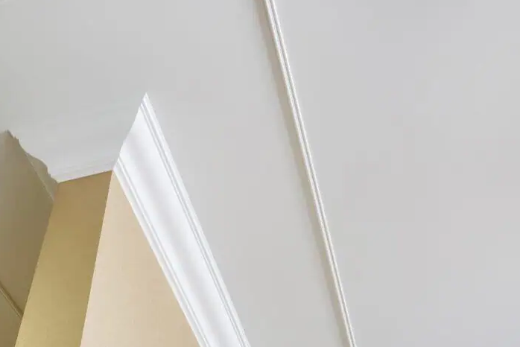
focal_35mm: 44
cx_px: 153
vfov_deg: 30.5
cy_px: 190
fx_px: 636
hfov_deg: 43.5
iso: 200
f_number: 11
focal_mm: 20
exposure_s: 1/5
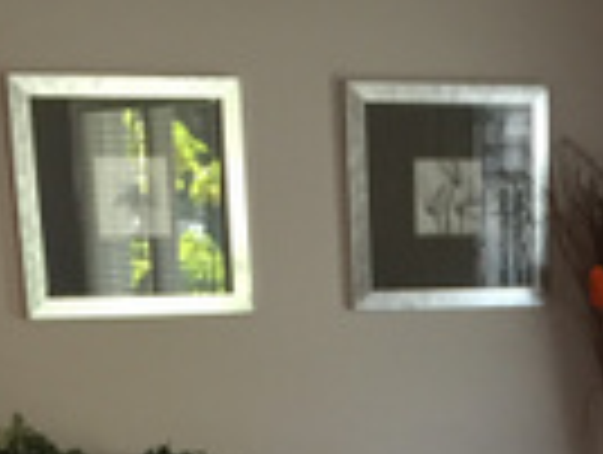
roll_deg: -0.4
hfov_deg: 14.0
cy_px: 984
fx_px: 2408
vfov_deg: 9.8
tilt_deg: -18.7
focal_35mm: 138
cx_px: 616
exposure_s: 1/30
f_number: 2.2
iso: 40
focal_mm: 4.15
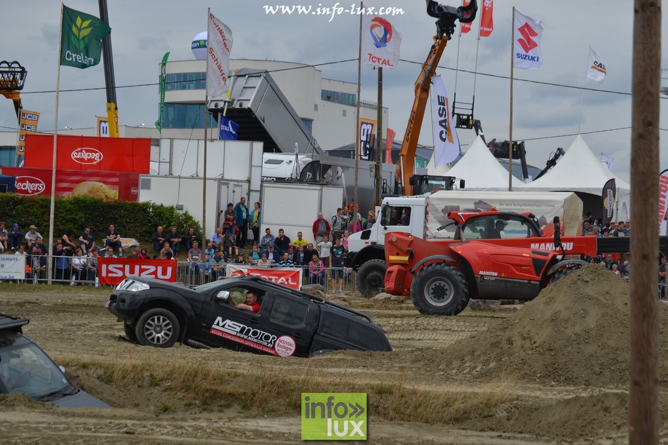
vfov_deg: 14.7
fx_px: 1726
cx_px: 334
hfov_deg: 21.9
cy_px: 222
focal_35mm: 93
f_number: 5.6
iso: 100
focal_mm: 62
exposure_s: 1/500
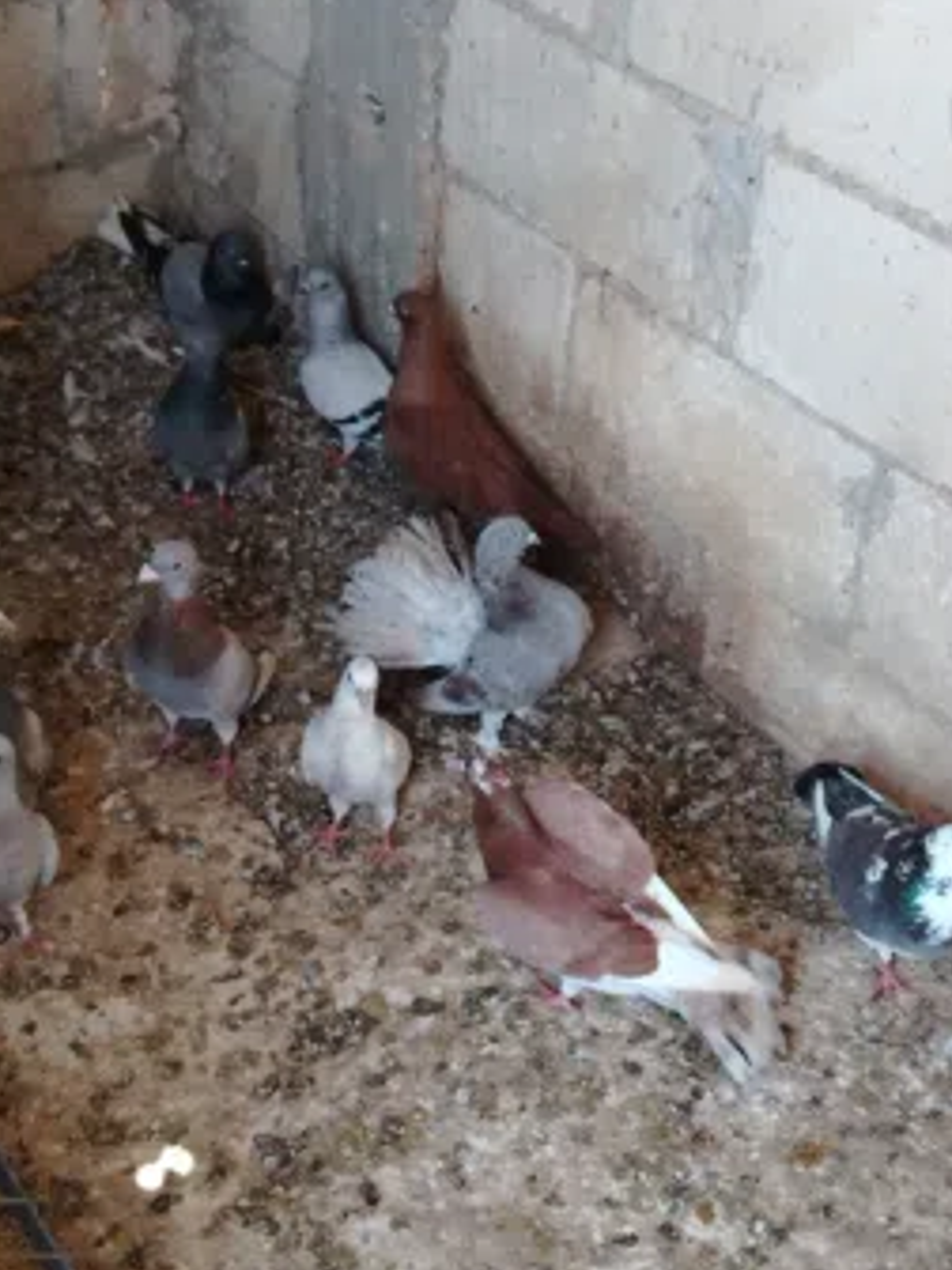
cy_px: 688
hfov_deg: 26.1
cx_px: 468
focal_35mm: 56
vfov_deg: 34.3
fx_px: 2053
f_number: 1.75
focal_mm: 5.25
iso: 390
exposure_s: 1/33
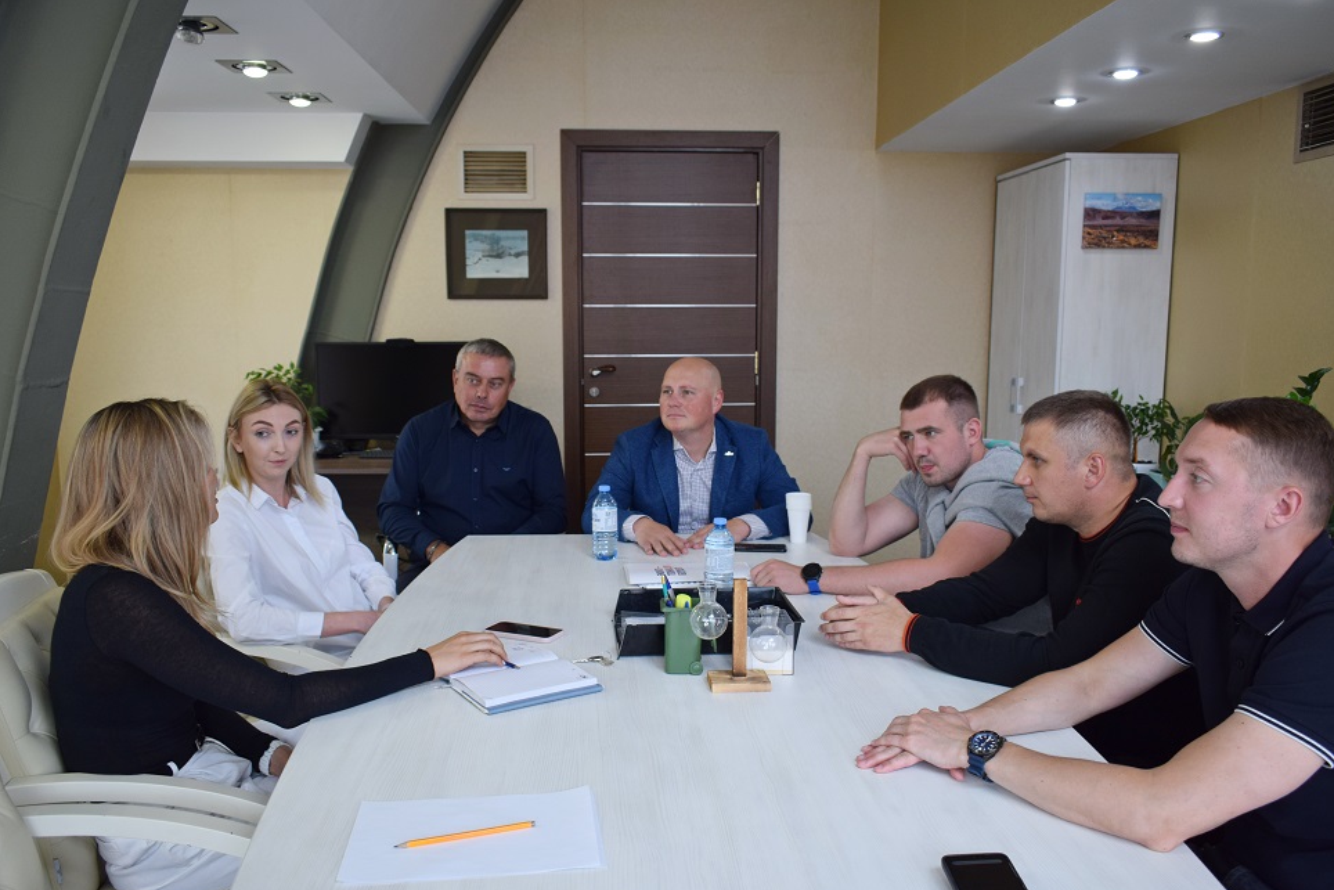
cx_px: 667
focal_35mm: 28
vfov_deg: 46.4
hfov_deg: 65.5
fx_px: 1038
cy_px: 458
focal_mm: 18
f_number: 4.5
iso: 400
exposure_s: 1/80
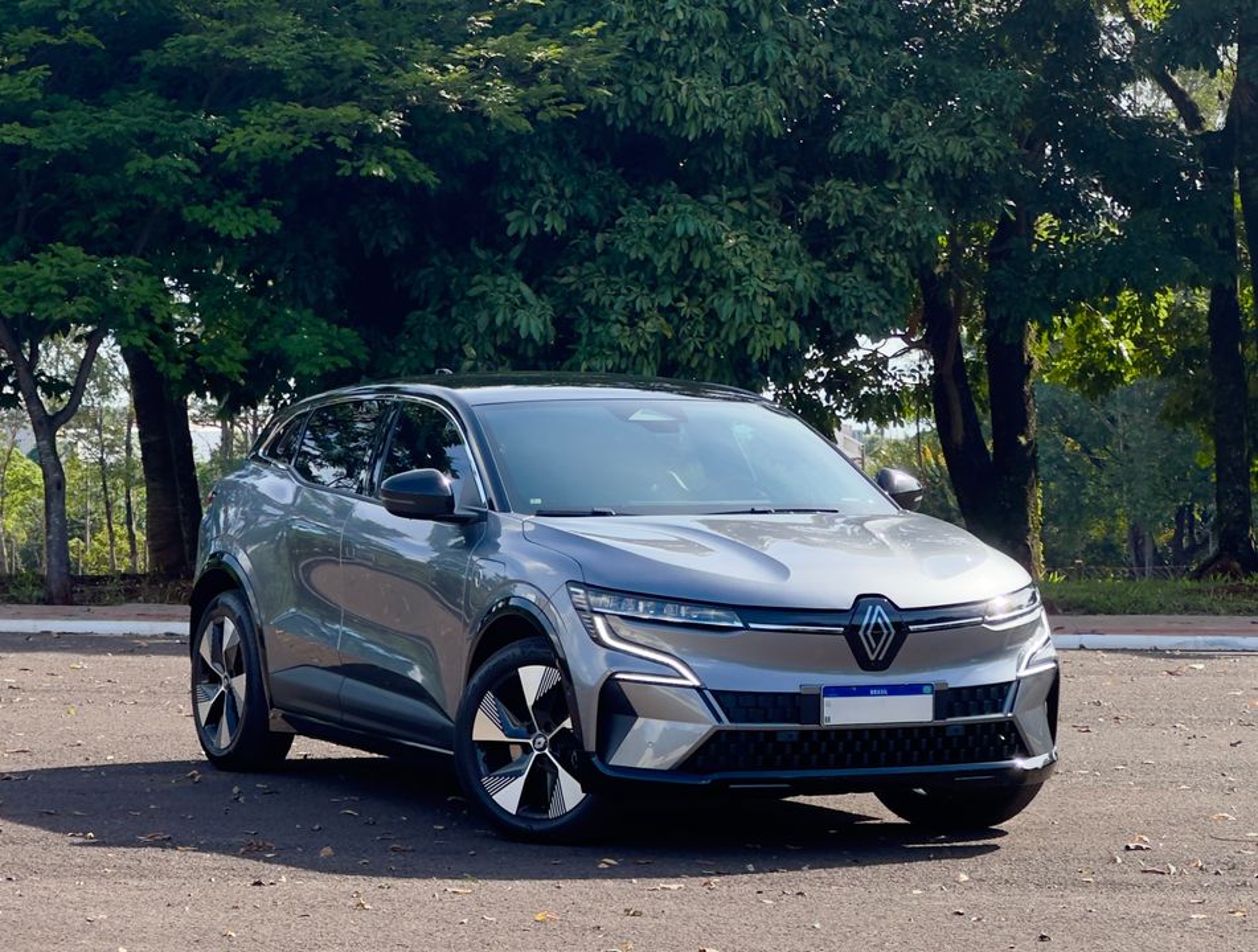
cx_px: 629
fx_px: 2808
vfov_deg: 19.3
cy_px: 476
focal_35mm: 77
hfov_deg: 25.3
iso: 25
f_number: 2.8
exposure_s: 1/267
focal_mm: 9
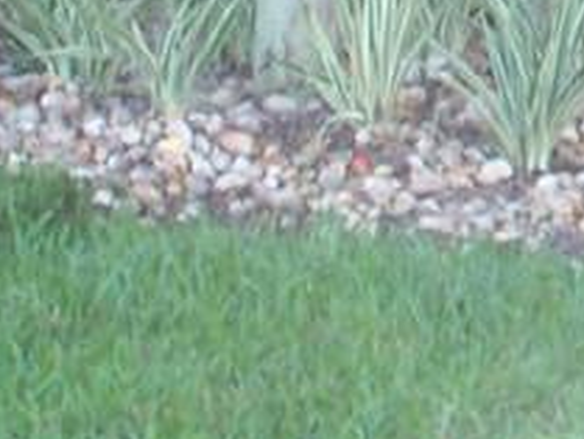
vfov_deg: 5.5
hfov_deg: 7.1
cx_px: 1224
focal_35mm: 268
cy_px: -350
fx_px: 4524
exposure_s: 1/160
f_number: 2.8
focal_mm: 7.54
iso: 80
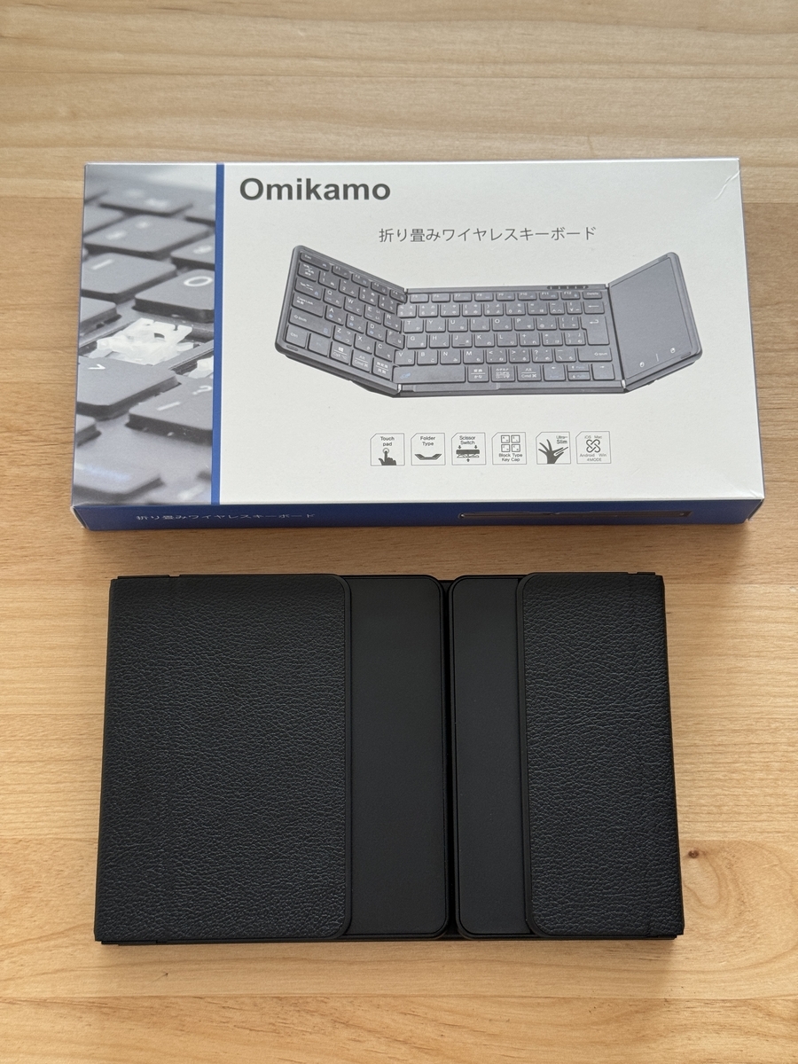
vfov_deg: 39.7
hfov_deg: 30.3
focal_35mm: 48
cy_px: 532
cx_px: 399
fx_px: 1475
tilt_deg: -74.4
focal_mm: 6.76
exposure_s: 1/80
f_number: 1.78
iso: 100
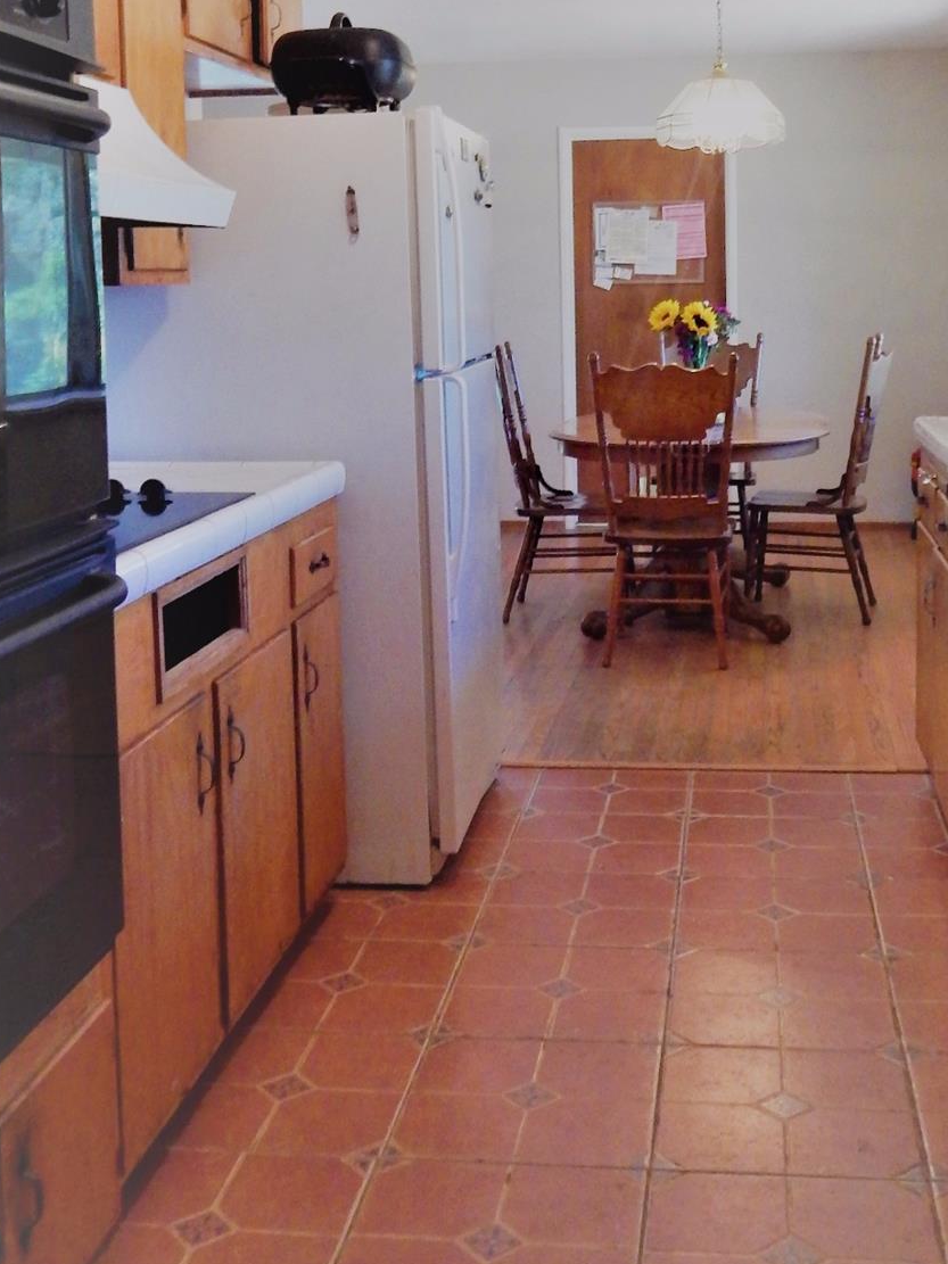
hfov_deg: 32.1
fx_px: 1643
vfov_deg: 41.5
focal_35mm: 45
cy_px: 407
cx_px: 545
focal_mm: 4.5
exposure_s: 1/30
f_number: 3.1
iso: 360
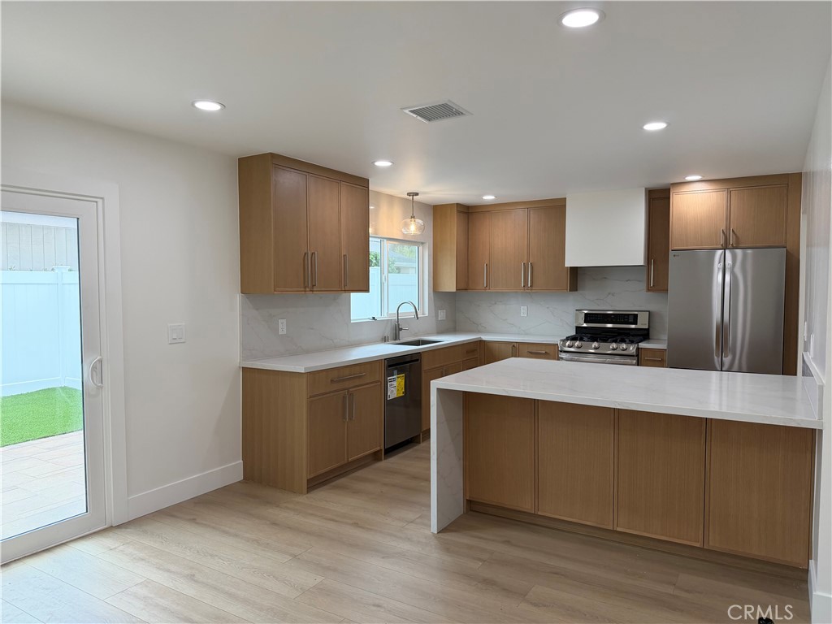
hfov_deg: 71.6
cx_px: 416
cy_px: 312
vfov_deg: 56.8
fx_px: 577
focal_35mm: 24
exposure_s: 1/211
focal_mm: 6.76
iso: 160
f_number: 1.78
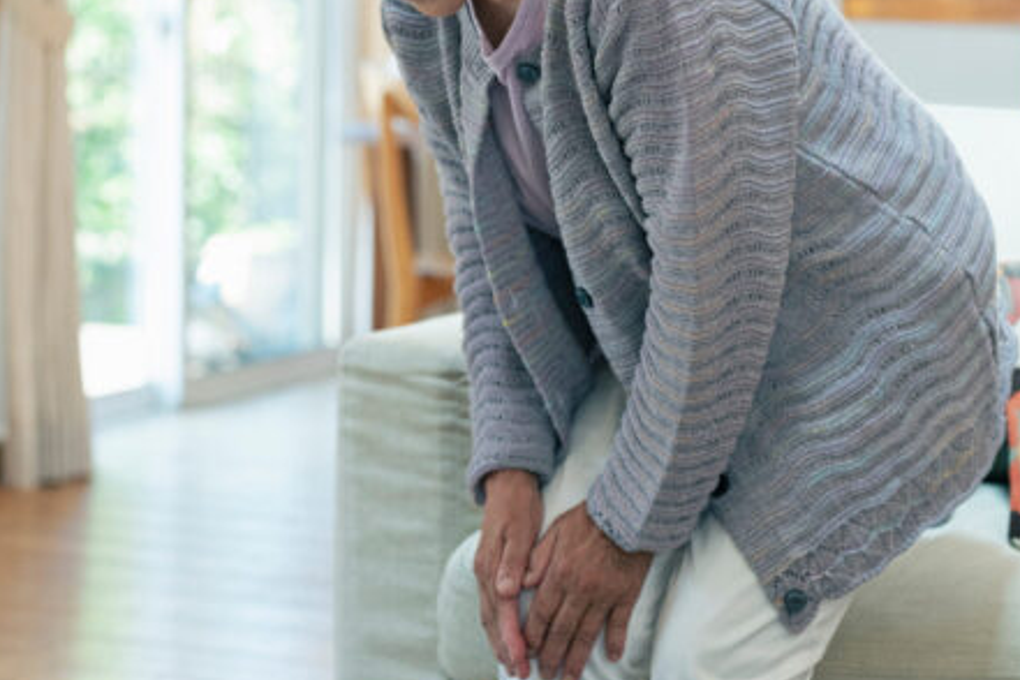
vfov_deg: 15.6
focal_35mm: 87
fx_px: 2465
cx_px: 604
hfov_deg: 23.3
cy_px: 141
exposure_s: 1/320
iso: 640
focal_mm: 50
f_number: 2.8
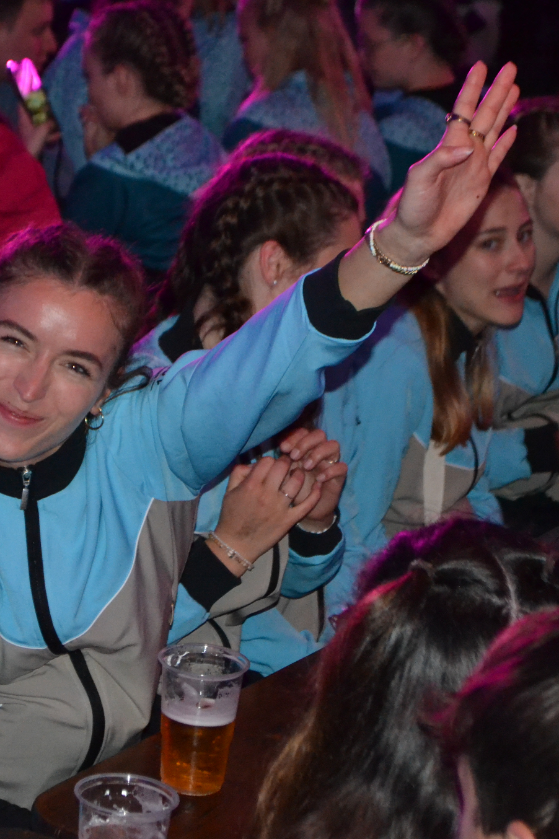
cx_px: 99
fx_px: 2750
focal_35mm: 118
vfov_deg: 17.4
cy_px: 419
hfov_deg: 11.6
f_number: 5.6
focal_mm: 52
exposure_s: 1/60
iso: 3200
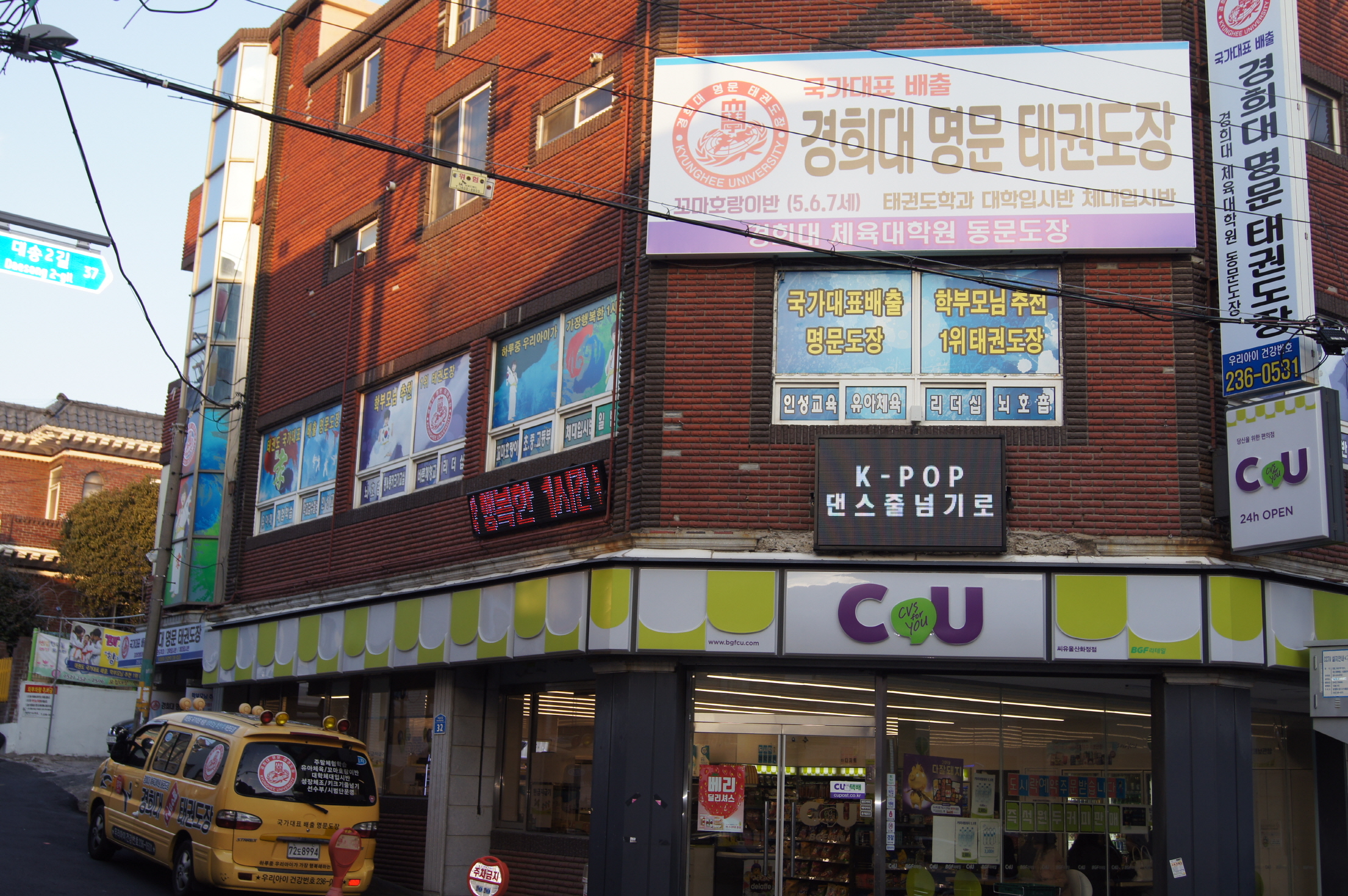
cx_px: 674
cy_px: 448
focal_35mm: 42
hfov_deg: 46.4
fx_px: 1571
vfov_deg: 31.8
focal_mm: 28
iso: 100
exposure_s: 1/100
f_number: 6.3
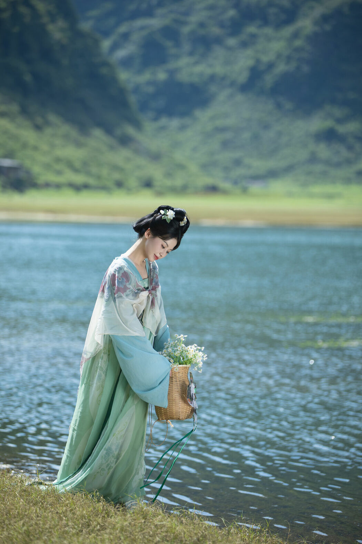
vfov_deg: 15.8
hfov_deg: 10.5
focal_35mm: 130
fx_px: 1961
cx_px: 181
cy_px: 272
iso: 100
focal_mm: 130
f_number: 2.8
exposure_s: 1/1250
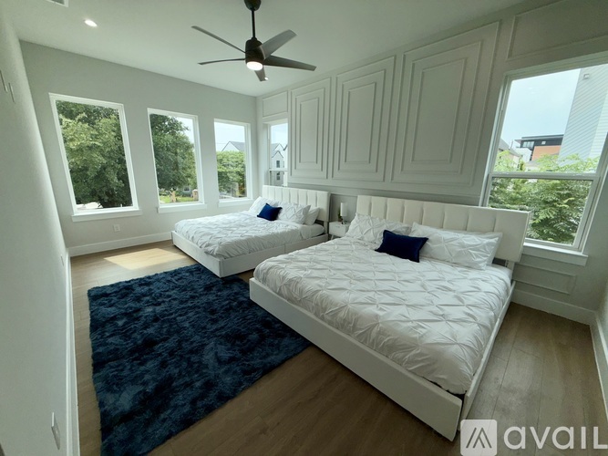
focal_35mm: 14
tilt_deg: -12.3
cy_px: 228
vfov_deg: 85.7
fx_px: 246
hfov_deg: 102.1
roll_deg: +1.6
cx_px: 304
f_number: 2.2
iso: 16
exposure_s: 1/300
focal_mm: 2.22
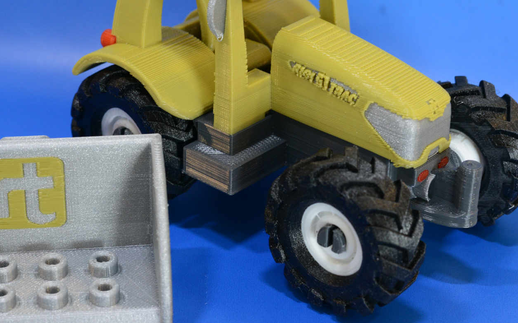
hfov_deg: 25.5
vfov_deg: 16.1
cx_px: 228
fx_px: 1143
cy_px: 93
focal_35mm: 81
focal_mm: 50
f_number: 7.1
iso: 1250
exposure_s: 1/80
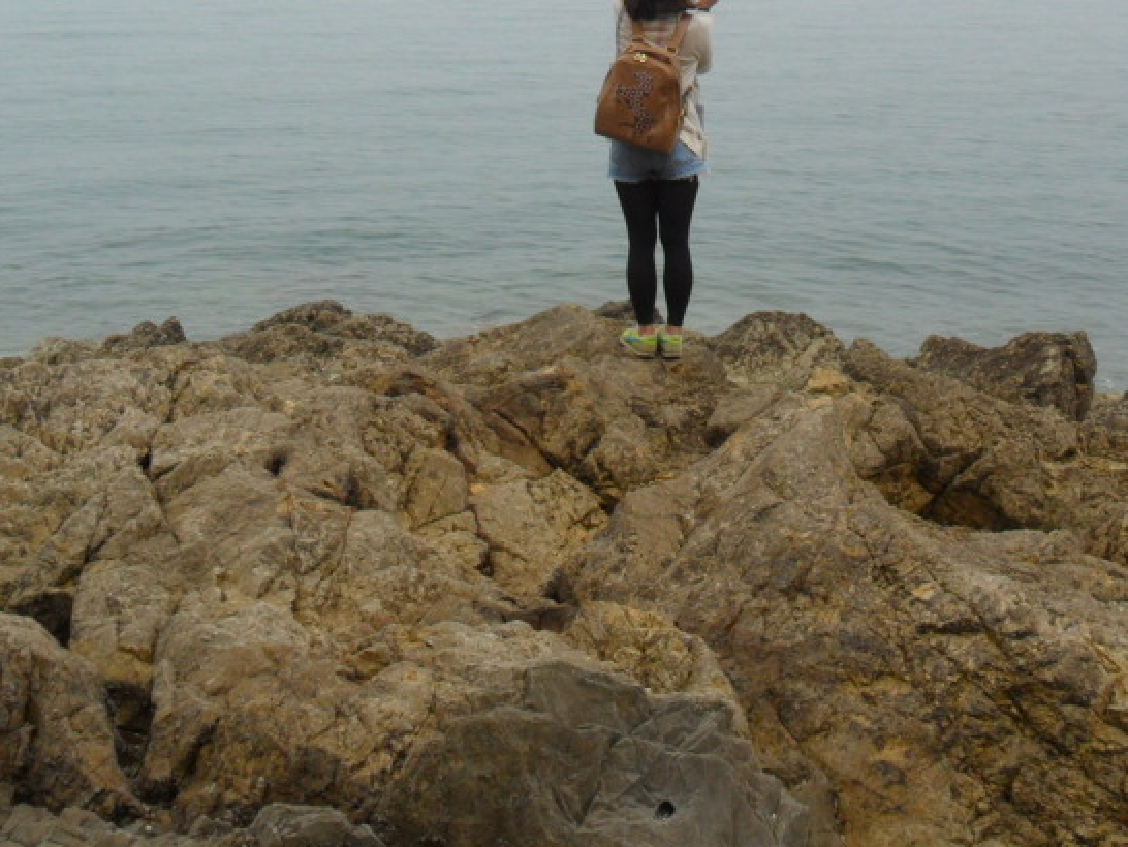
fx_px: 1956
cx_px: 667
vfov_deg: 24.3
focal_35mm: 60
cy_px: 281
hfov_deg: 32.1
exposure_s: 1/750
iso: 80
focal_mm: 5.7
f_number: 3.7
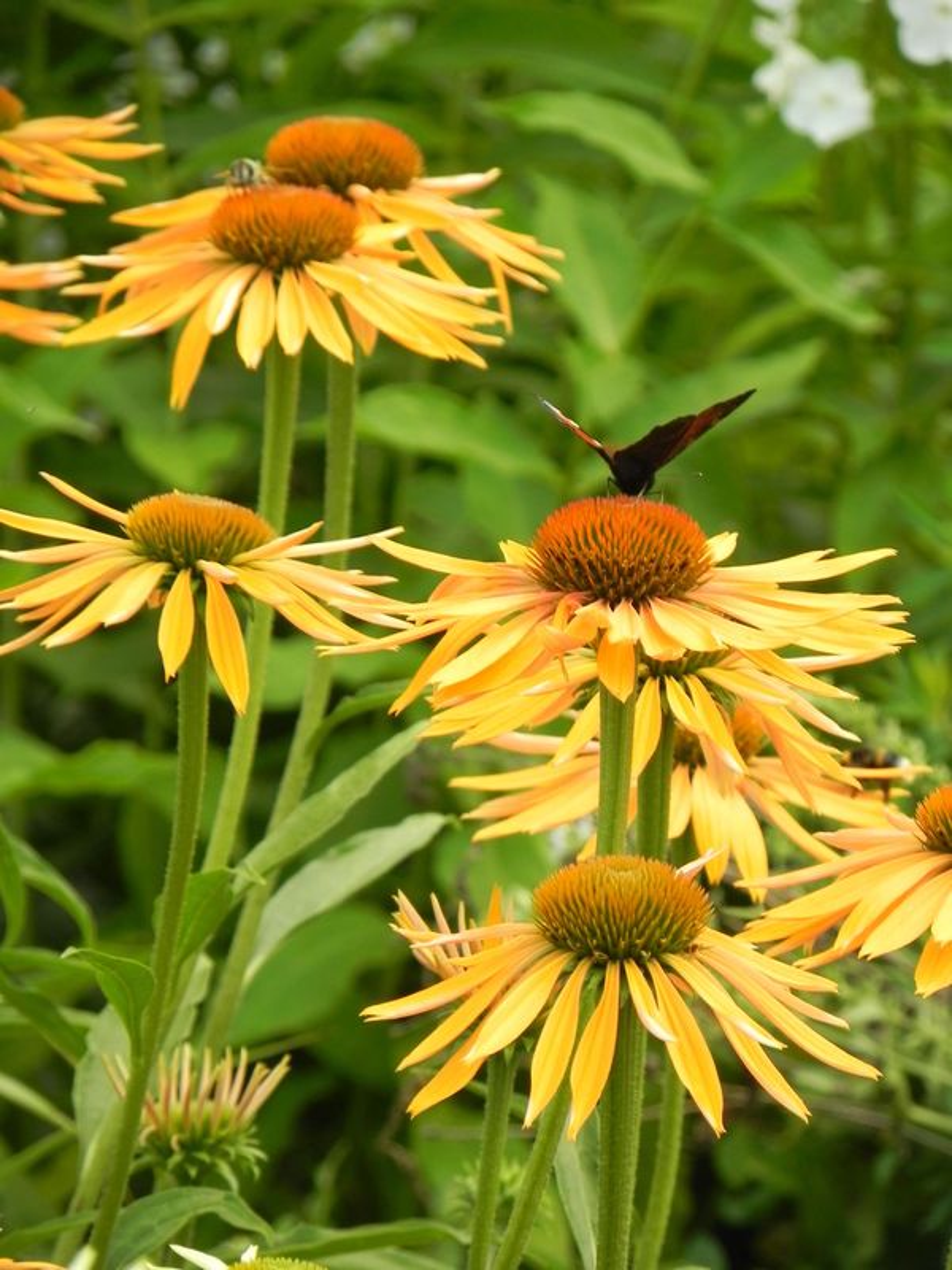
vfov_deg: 4.7
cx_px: 476
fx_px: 15584
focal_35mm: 425
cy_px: 635
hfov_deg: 3.5
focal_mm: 75.7
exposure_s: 1/160
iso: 160
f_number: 5
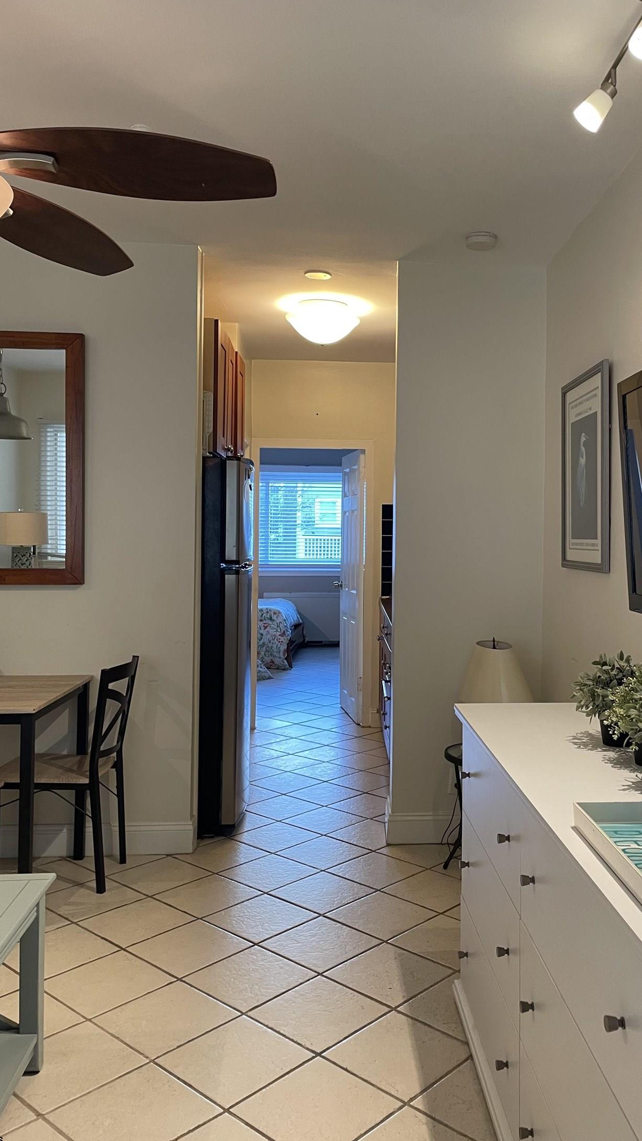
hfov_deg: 38.6
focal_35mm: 30
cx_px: 411
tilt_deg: -0.4
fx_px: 908
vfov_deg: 64.3
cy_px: 541
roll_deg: -0.7
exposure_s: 1/60
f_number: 1.6
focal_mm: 4.2
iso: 100
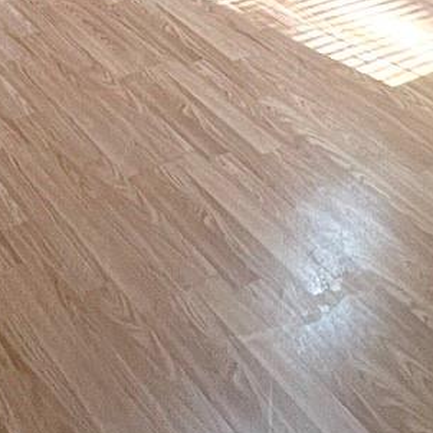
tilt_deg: -9.3
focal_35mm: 61
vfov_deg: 19.8
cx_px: -14
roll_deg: +0.3
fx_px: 863
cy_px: -365
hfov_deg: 26.4
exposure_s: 1/60
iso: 160
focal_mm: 1.57
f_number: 1.8
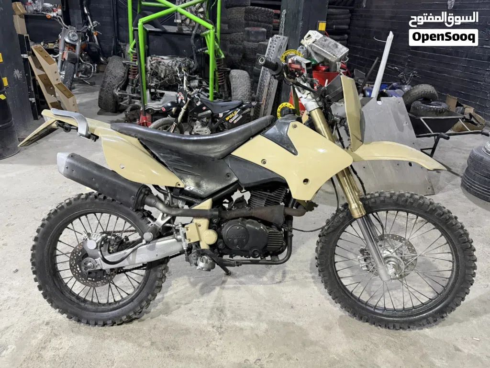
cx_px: 245
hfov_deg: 71.6
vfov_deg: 56.8
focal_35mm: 24
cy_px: 184
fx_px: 340
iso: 800
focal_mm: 6.76
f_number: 1.78
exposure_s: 1/50
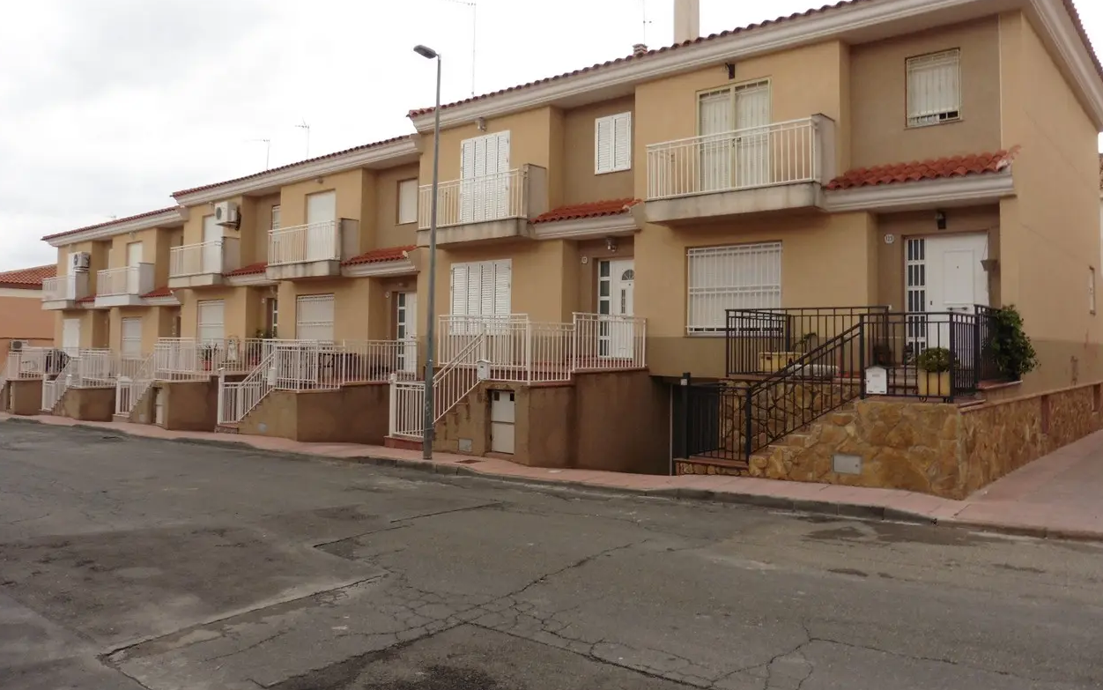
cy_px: 308
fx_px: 782
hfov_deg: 70.4
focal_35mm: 26
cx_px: 552
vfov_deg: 47.5
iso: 100
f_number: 4
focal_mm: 4.3
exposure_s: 1/250
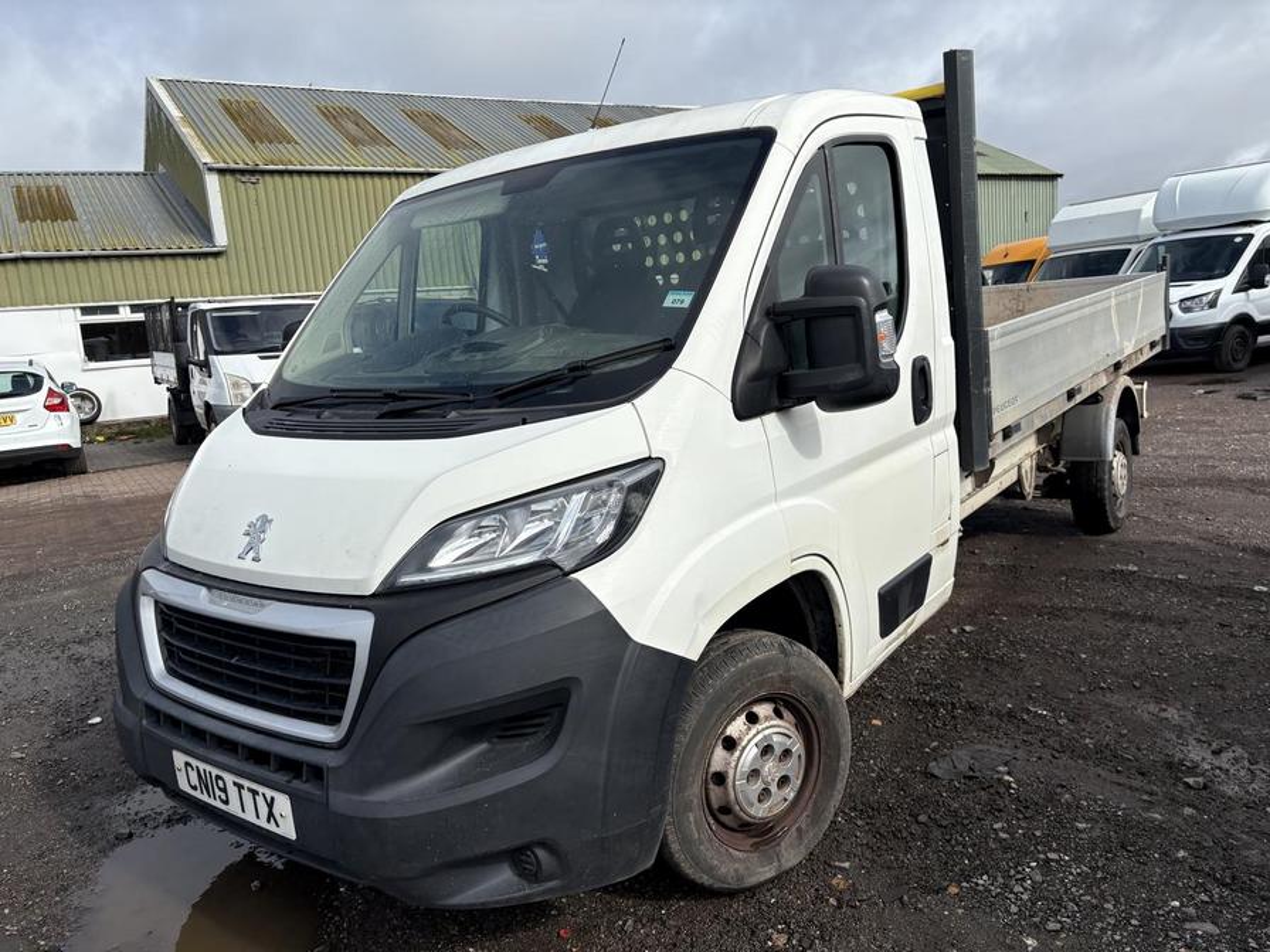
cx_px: 635
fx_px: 954
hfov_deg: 67.3
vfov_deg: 53.1
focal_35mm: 26
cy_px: 476
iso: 50
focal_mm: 5.96
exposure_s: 1/5348
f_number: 1.6
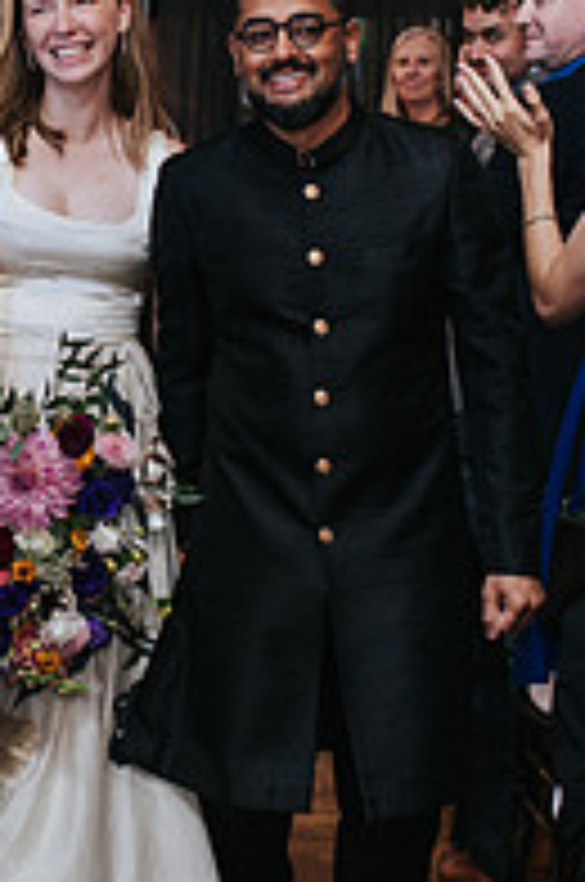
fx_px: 2960
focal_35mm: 121
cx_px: -110
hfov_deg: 11.1
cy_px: 343
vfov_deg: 16.9
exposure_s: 1/200
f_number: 3.2
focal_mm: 35
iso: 800
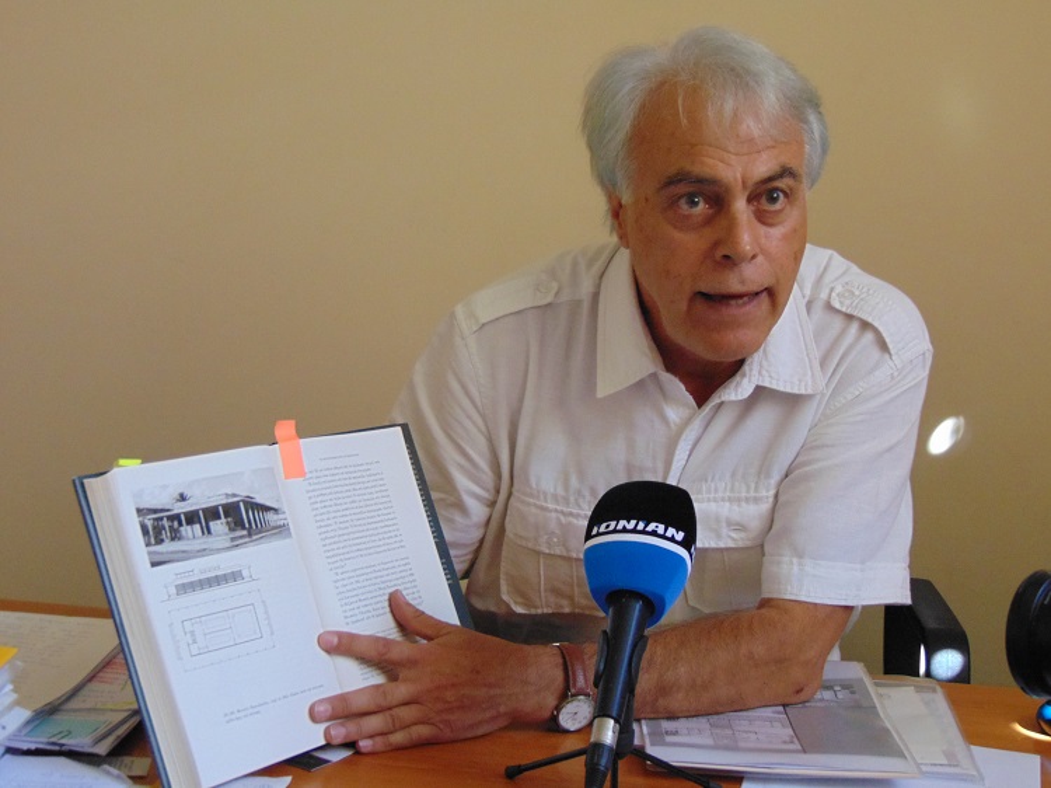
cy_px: 394
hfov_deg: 32.2
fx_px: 1821
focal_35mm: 60
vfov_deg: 24.4
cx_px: 526
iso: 320
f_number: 3.6
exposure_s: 1/30
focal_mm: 10.8
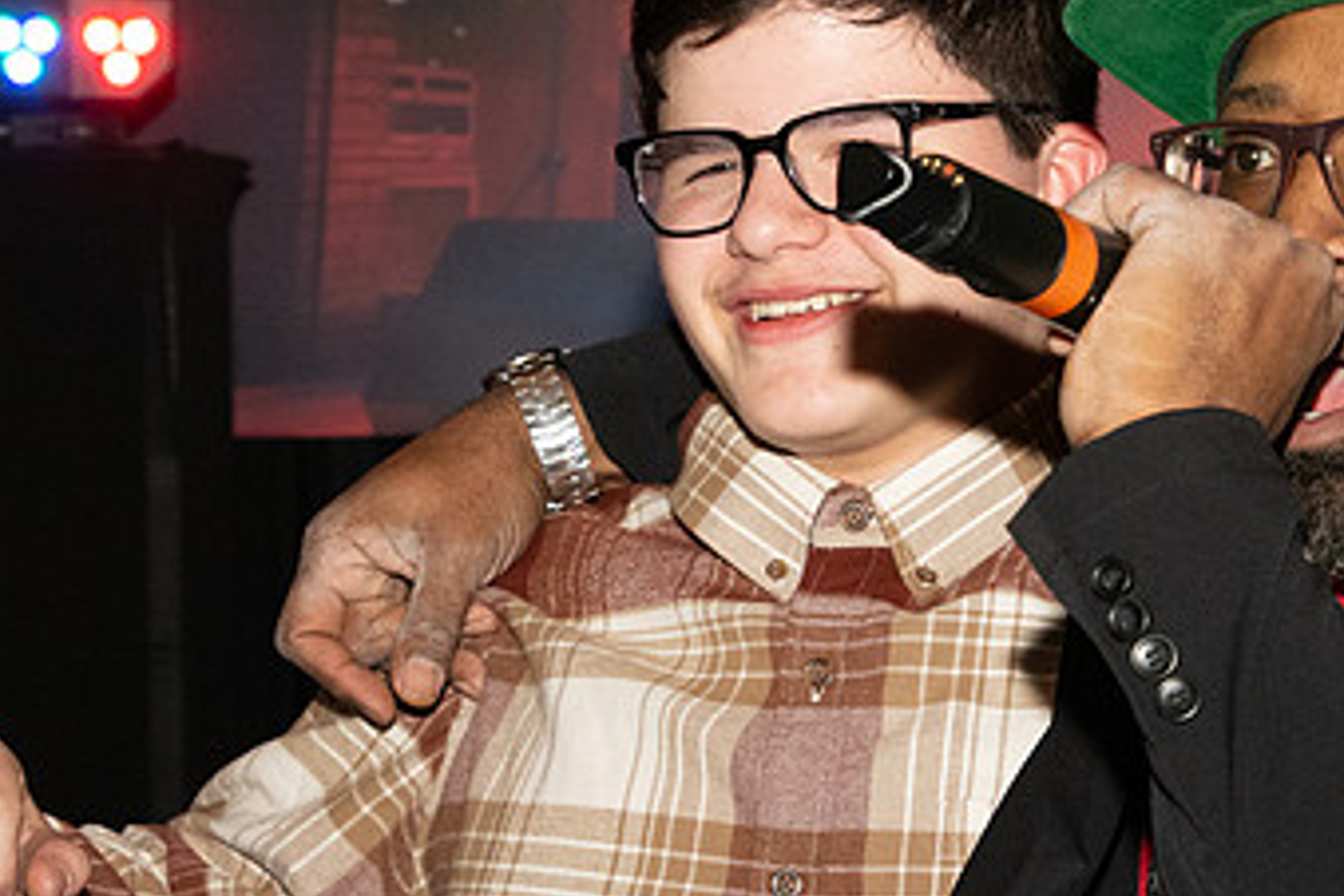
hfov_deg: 12.3
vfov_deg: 8.2
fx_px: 6234
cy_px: 620
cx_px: 880
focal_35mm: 167
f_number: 9
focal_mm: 65
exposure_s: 1/160
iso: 4000
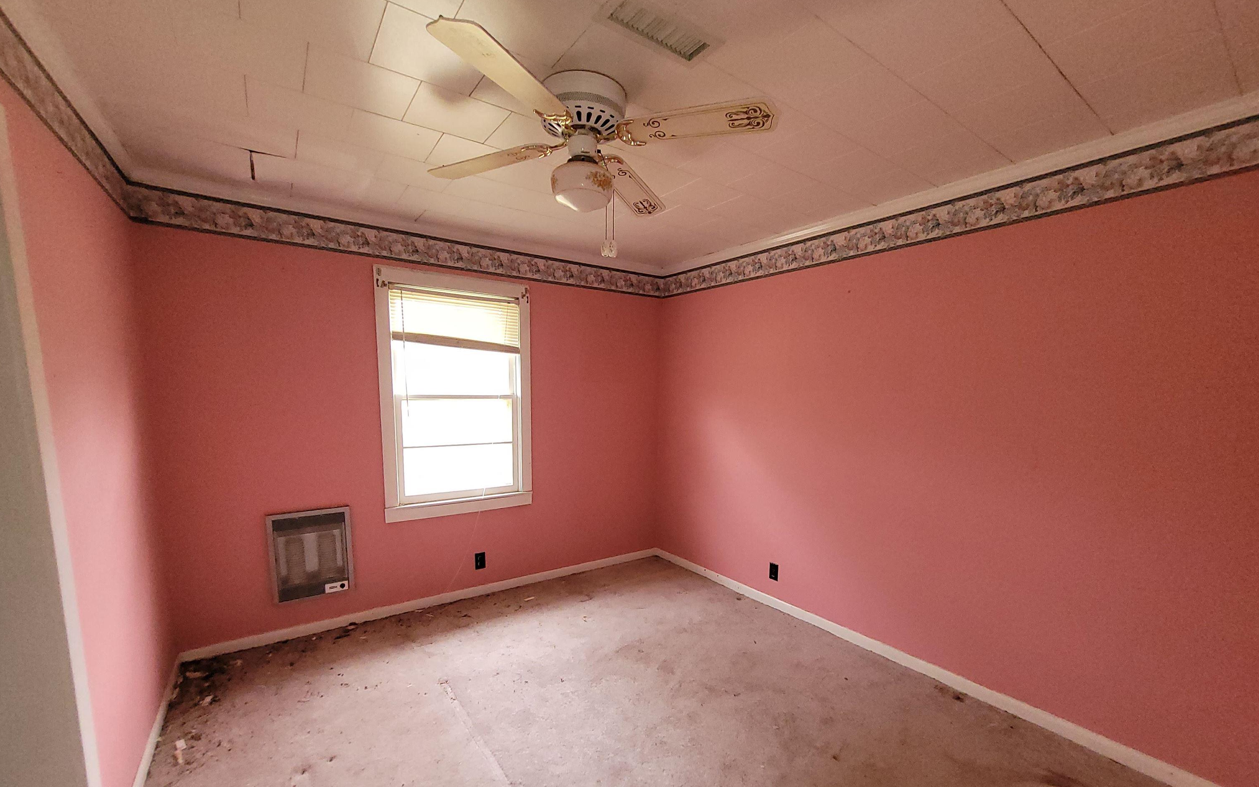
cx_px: 630
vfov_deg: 78.2
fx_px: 480
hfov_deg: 105.3
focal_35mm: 14
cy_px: 448
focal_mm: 1.74
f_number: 2.2
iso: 320
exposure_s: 1/60
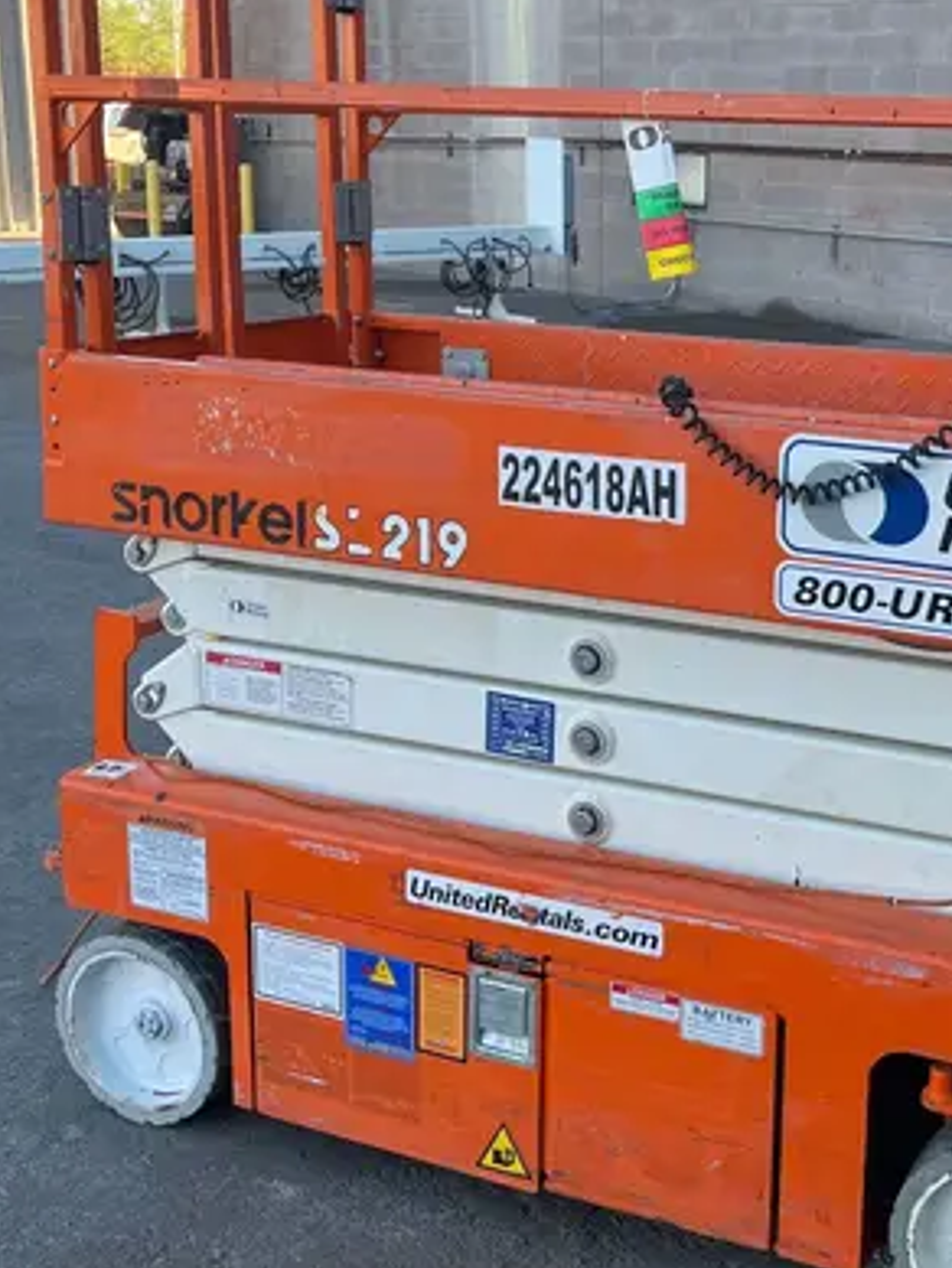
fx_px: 1796
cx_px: 737
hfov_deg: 29.1
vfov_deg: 38.8
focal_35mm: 49
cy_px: 539
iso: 40
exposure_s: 1/219
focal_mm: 5.1
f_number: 1.6
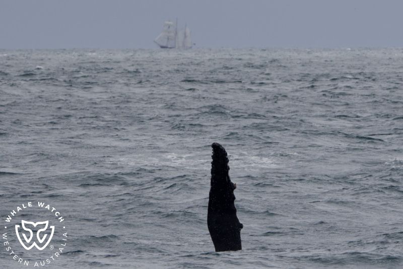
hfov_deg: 7.3
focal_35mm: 284
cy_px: 134
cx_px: 202
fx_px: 3178
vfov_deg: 4.8
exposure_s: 1/3200
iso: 320
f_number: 7.1
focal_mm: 284
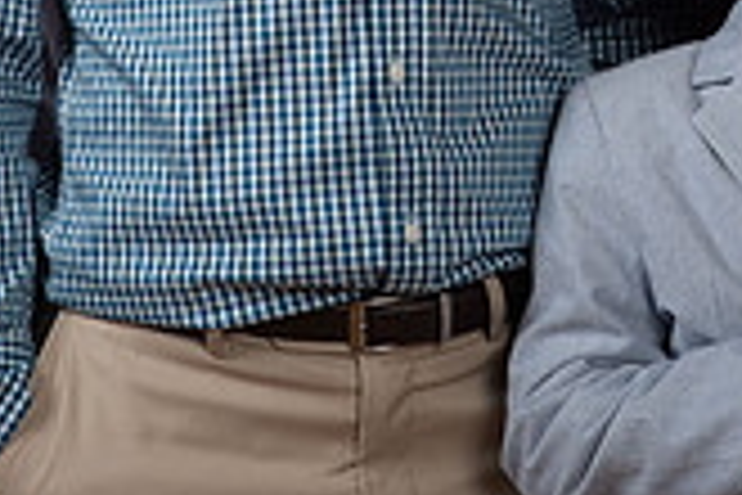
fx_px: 4699
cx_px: 414
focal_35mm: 228
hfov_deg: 9.0
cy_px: -320
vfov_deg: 5.9
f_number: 8
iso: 250
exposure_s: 1/160
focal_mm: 65
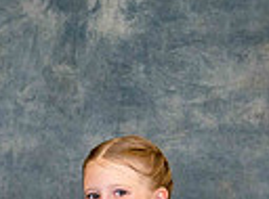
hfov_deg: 4.4
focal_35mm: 449
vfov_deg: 3.2
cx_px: 44
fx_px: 3476
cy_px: 484
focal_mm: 85
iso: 2500
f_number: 3.5
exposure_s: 1/160
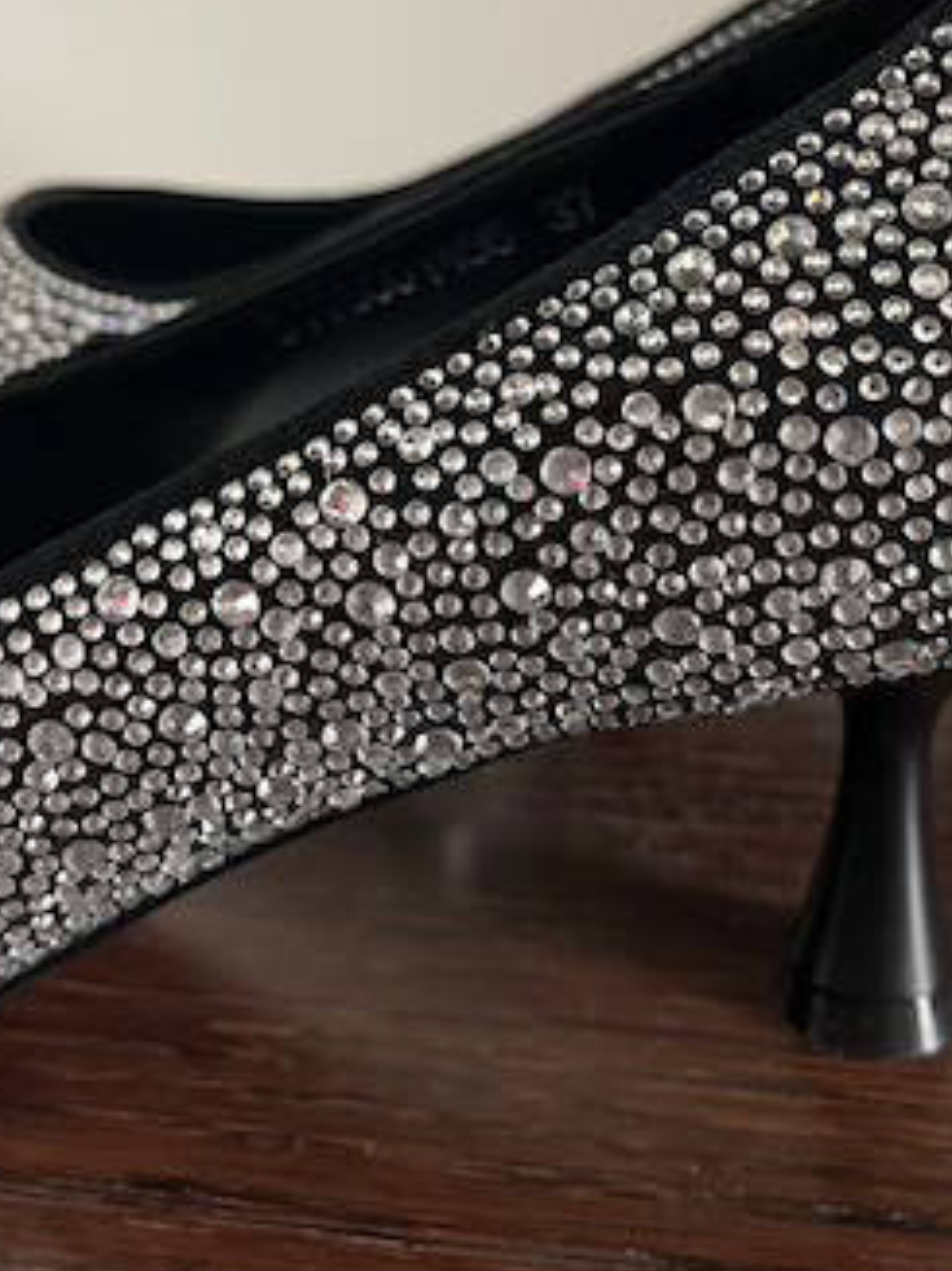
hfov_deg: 28.4
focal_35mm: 51
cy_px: 317
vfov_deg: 36.6
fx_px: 1871
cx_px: 602
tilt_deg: -17.0
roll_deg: +1.3
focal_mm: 5.1
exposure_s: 1/60
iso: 160
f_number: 1.6
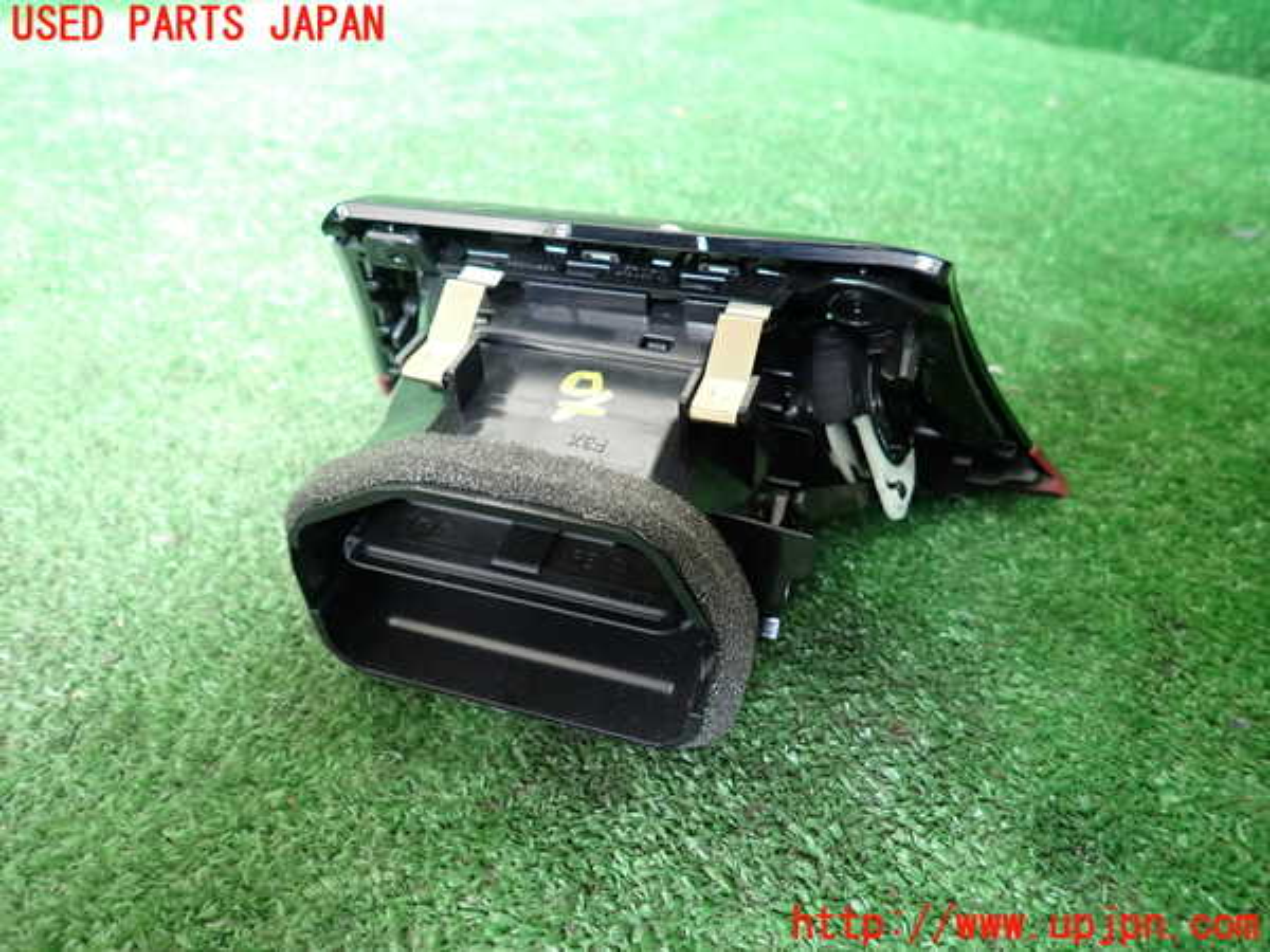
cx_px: 635
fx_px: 917
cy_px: 476
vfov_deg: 54.9
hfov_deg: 69.4
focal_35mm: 25
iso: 250
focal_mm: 4.5
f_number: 2
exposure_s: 1/30
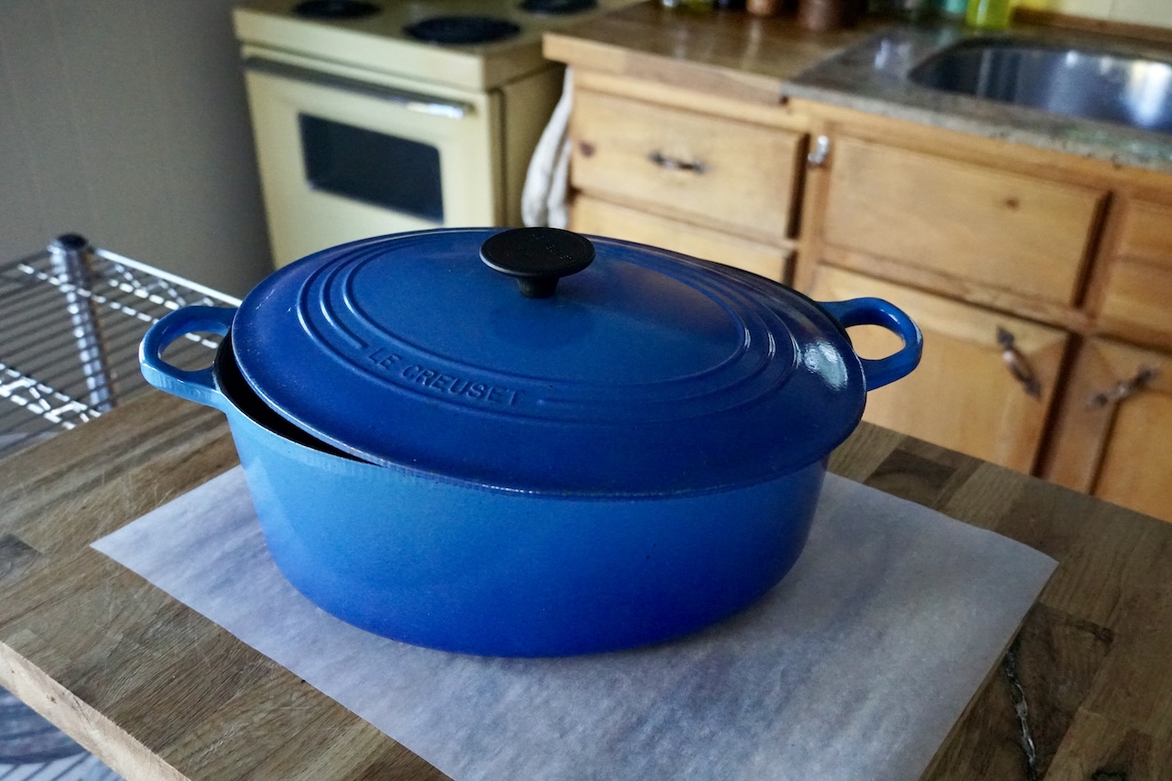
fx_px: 1172
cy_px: 390
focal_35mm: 36
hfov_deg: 53.1
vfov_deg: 36.9
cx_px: 586
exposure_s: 1/125
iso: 6400
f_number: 4
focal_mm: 24
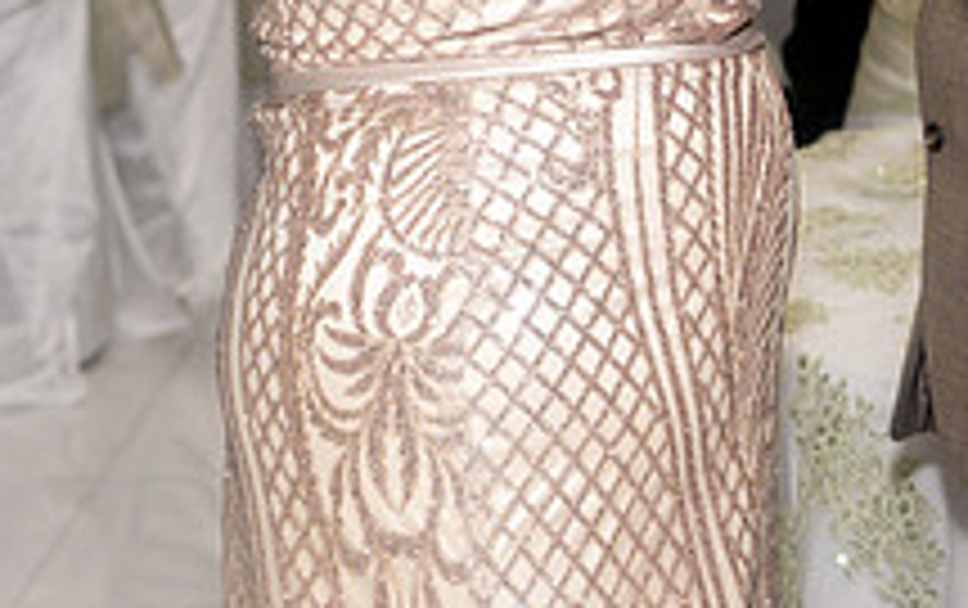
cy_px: -196
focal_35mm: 140
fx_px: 3698
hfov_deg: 14.4
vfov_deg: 9.2
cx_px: 1211
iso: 2000
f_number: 4
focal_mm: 51
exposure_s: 1/250
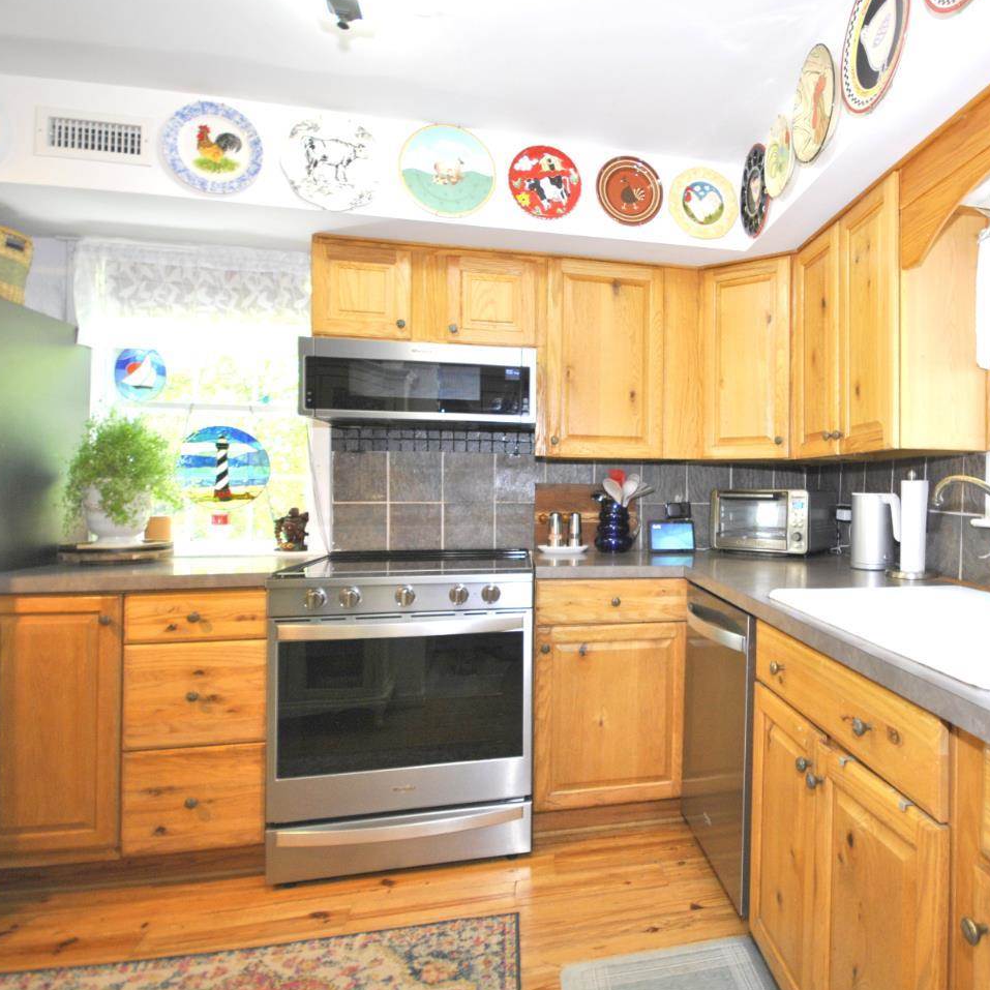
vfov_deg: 74.8
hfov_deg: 71.9
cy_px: 489
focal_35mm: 20
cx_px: 685
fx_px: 647
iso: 280
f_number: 4
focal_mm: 10
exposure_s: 1/30
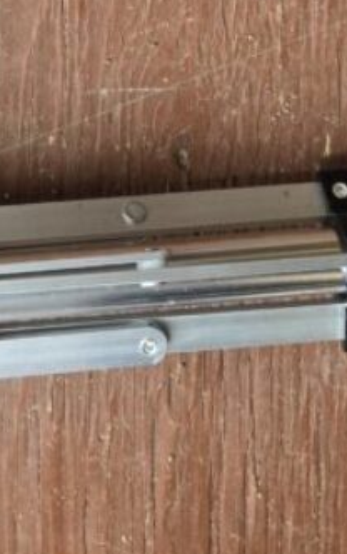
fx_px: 1329
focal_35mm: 88
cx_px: 42
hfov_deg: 14.7
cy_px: -422
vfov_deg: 18.7
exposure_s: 1/180
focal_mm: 6.3
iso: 80
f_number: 1.7
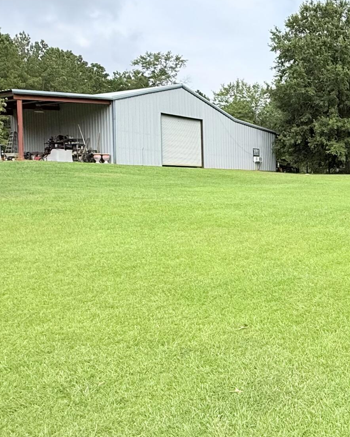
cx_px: 403
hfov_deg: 33.7
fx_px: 479
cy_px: 199
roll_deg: +1.1
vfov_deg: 49.0
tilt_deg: -0.2
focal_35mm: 37
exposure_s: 1/1745
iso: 50
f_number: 2.2
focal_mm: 2.22
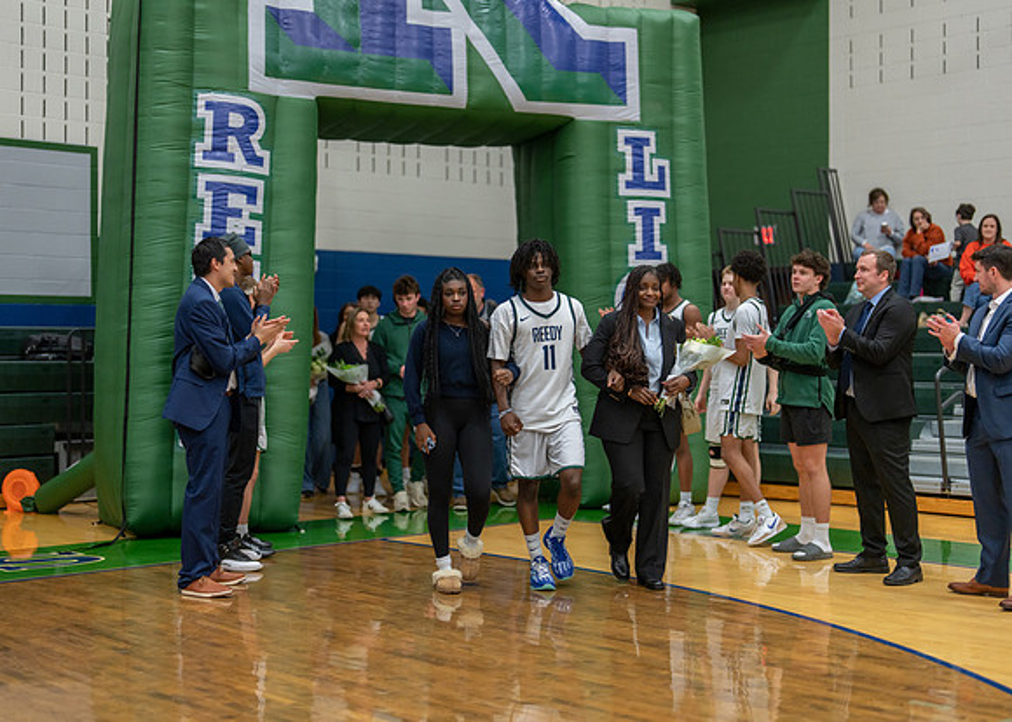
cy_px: 361
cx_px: 506
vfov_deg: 27.0
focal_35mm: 52
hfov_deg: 37.2
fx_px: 1505
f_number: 1.2
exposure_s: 1/400
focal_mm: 50
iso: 320
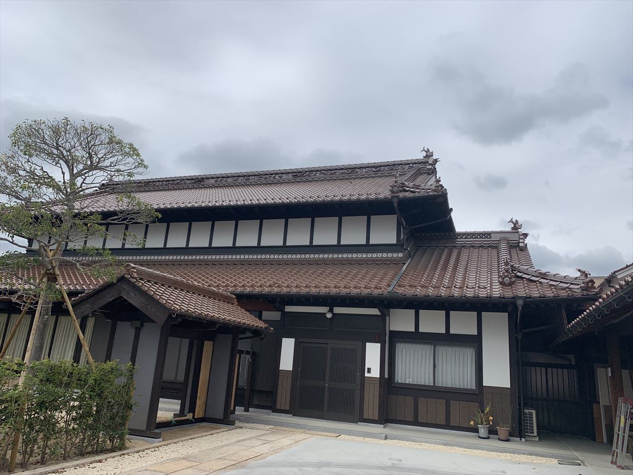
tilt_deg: +14.1
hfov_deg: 67.3
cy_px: 238
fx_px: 475
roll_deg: -5.0
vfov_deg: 53.1
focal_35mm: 26
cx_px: 316
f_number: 1.8
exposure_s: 1/4902
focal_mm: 4.25
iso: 25
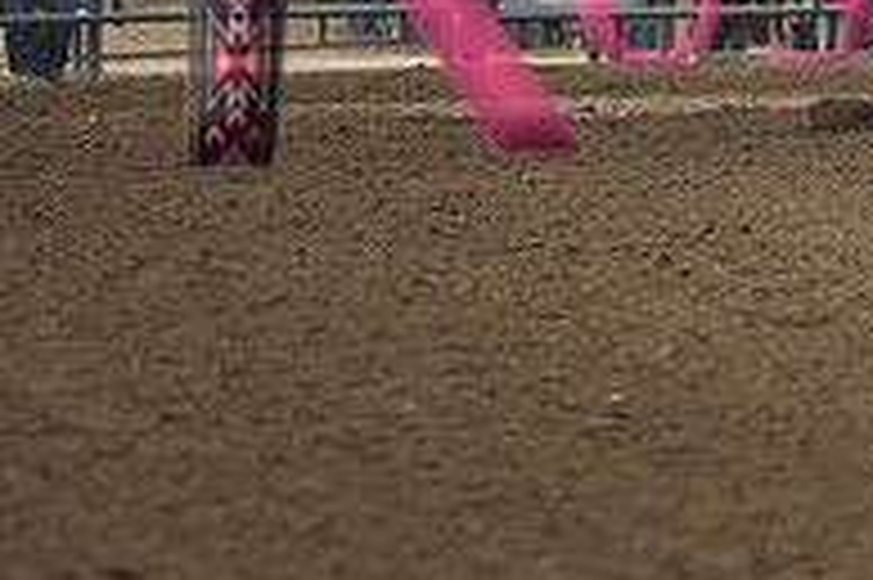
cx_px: 1017
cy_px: -160
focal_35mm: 599
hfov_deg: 3.4
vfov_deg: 2.3
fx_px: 14513
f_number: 2.8
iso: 800
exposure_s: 1/4000
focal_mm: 200
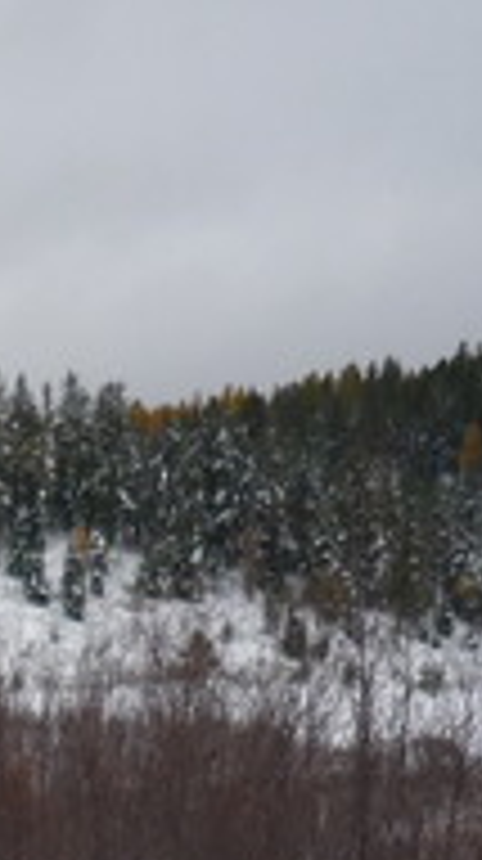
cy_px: 1060
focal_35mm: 132
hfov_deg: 8.3
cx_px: -743
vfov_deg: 15.6
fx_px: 3009
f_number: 2.8
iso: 100
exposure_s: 1/1000
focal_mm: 5.5
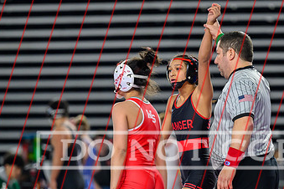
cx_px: 143
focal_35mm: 404
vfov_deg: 3.4
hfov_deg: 5.1
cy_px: 139
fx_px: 3187
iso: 2500
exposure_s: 1/800
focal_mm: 190
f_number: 2.8
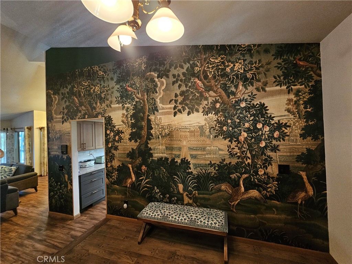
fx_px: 132
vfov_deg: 89.9
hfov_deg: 106.2
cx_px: 176
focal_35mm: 13
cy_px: 132
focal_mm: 2.2
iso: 500
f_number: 2.2
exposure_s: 1/30
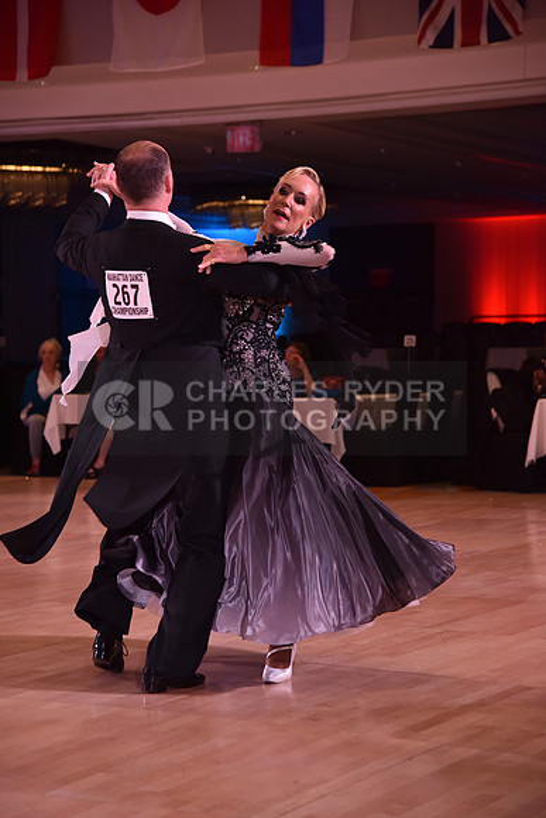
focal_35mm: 85
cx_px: 273
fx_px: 1932
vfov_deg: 23.9
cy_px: 409
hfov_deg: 16.1
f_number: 4.5
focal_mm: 85
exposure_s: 1/250
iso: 1250
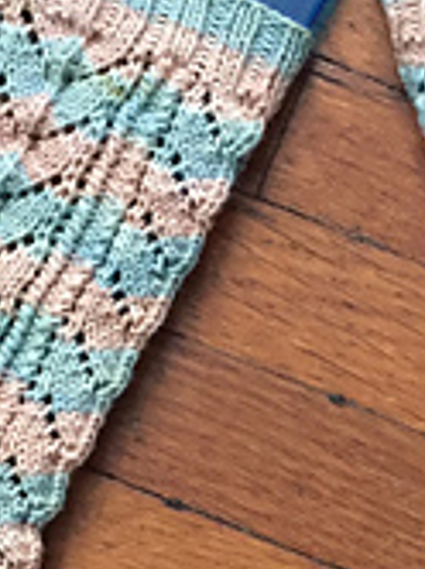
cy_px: 641
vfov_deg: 17.0
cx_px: 339
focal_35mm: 112
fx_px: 1838
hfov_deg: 13.1
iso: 250
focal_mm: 4.15
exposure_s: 1/15
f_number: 2.2
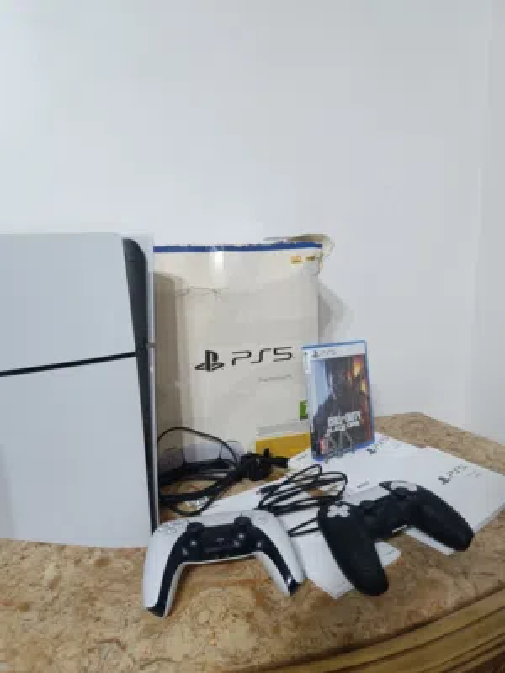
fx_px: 467
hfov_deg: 56.8
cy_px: 336
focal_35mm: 24
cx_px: 252
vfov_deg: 71.6
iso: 957
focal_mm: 6.14
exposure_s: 1/50
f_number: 1.65
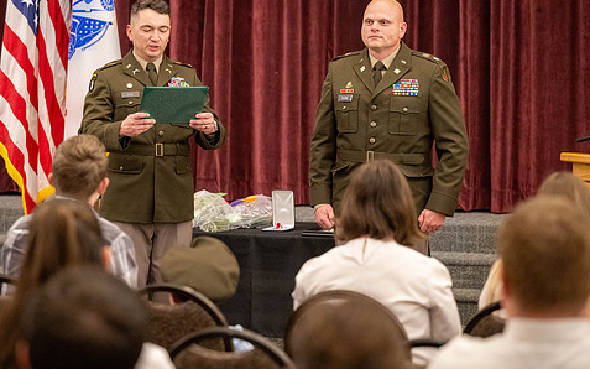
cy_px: 143
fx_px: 1994
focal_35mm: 124
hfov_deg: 16.8
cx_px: 246
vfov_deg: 10.6
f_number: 2.8
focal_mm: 100
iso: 5000
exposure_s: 1/200
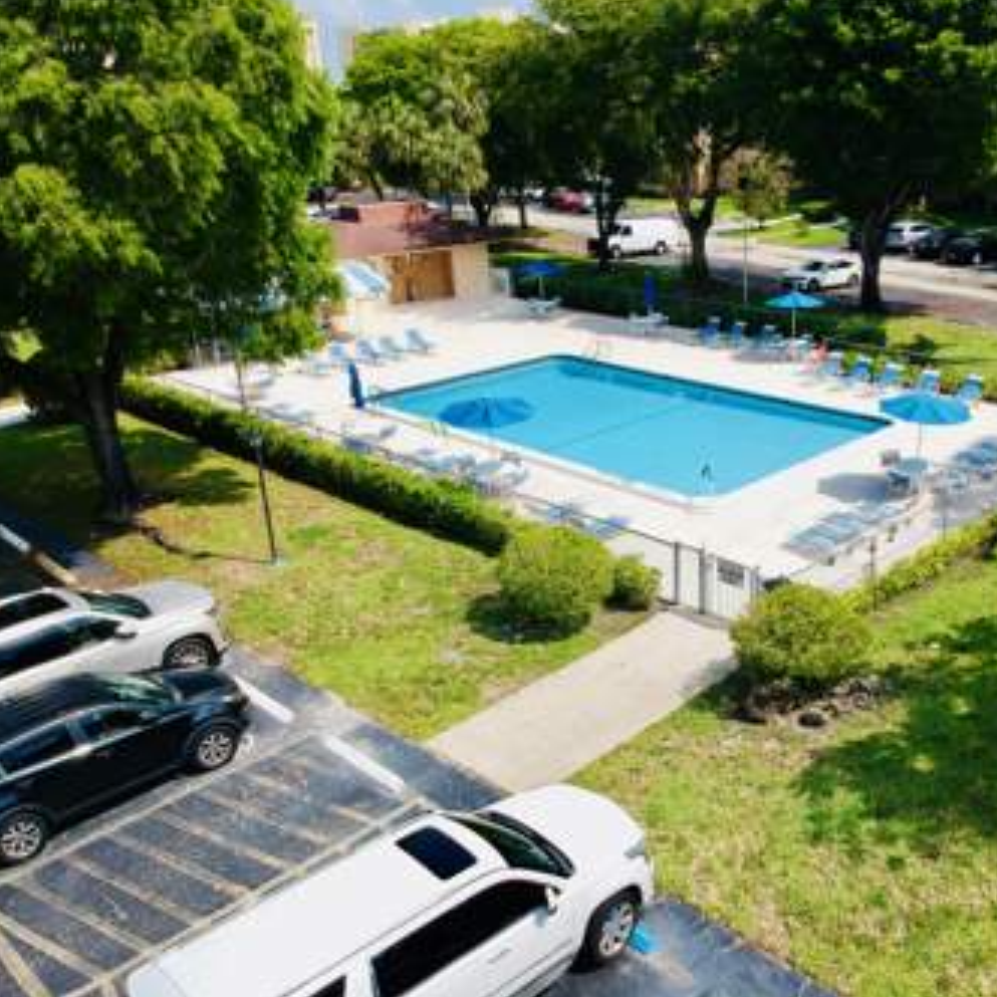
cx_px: 693
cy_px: 529
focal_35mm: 32
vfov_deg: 51.1
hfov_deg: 49.9
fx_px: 1043
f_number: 2.6
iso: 101
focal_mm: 4.49
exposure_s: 1/1250
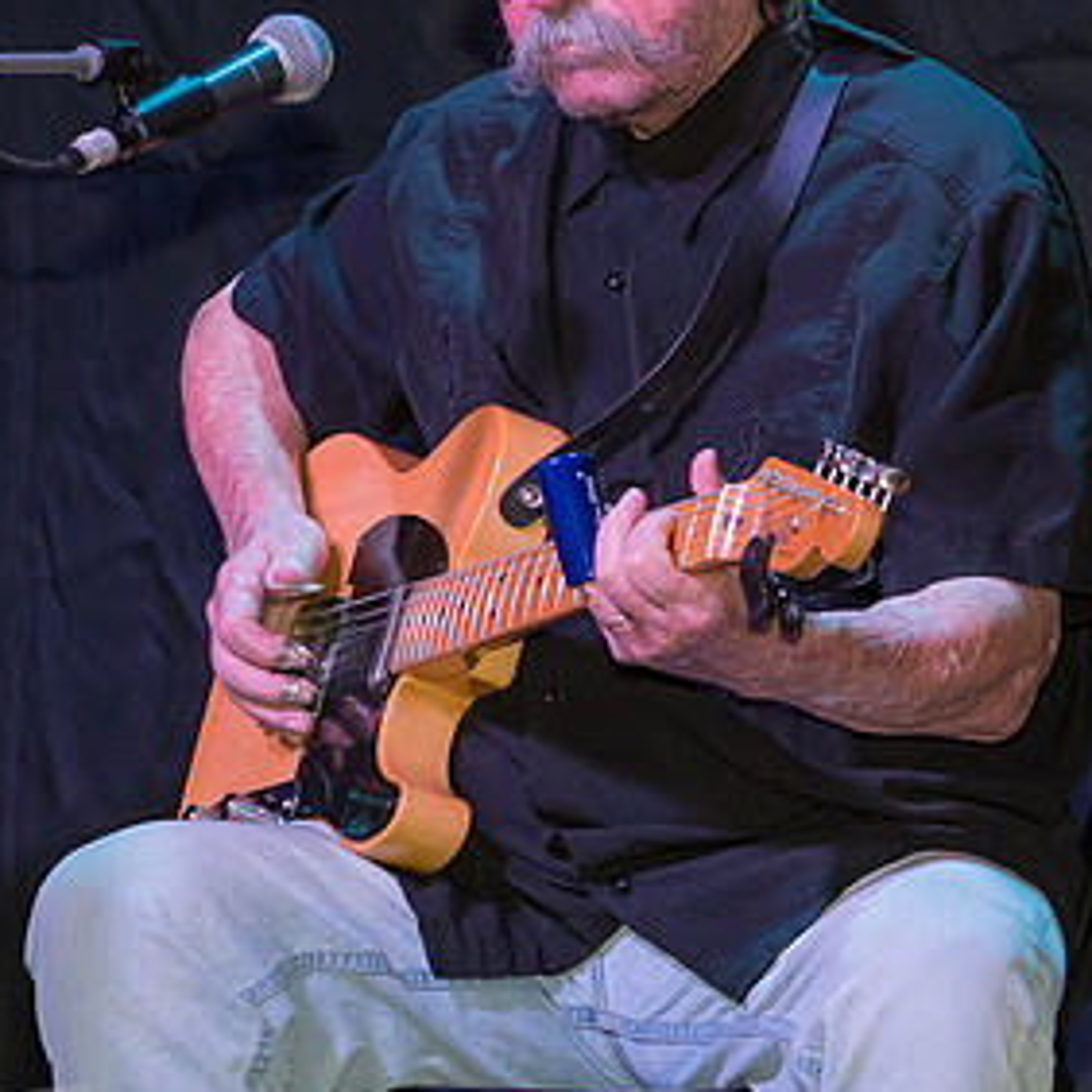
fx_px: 9636
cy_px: 332
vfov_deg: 6.5
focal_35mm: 270
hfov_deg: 6.5
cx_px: 680
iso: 1000
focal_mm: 70
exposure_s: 1/160
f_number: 5
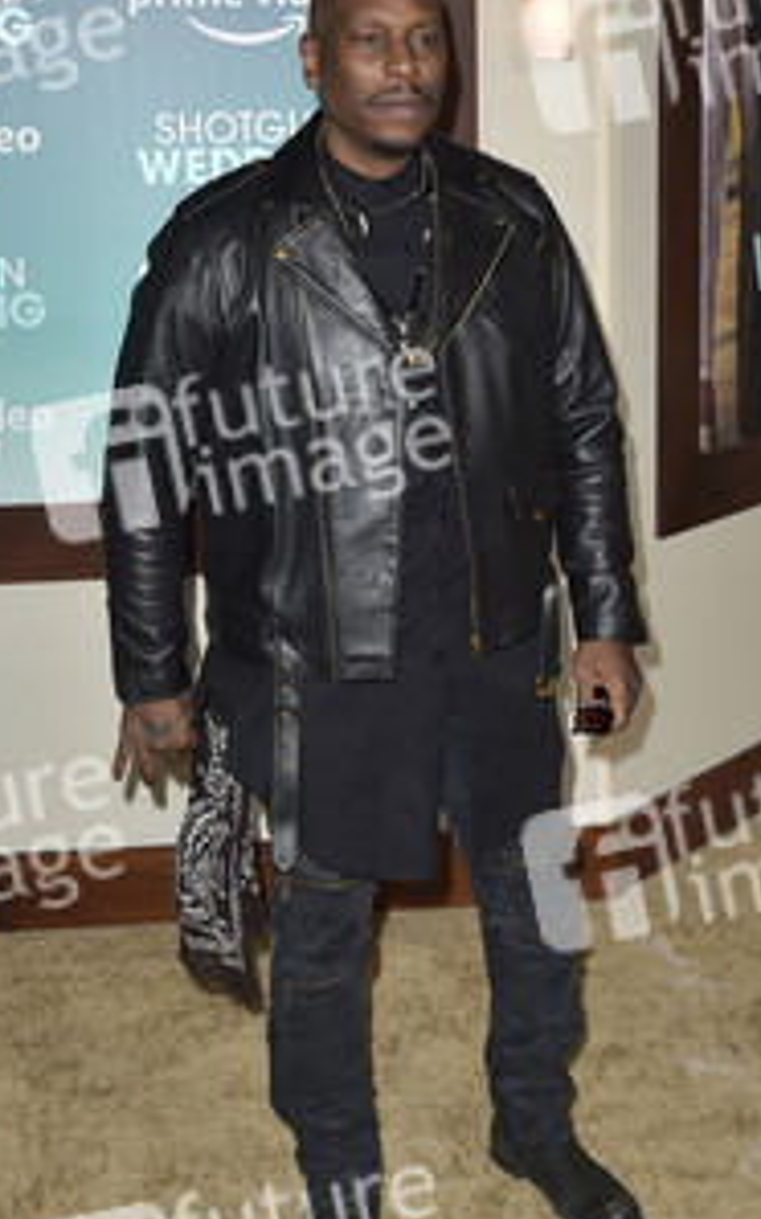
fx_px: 1727
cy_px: 650
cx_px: 362
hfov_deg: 24.8
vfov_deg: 38.9
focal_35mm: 52
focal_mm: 38
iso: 400
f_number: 6.3
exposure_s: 1/250
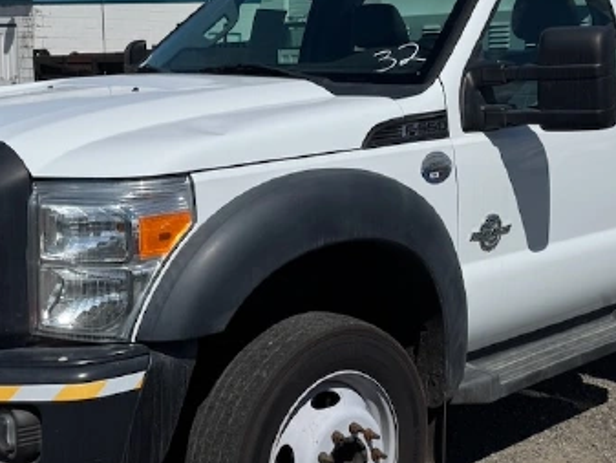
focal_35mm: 57
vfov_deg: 25.6
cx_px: 289
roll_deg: +0.2
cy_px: 187
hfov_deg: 33.8
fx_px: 1015
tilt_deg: -7.7
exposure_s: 1/12346
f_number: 1.78
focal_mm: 6.76
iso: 64
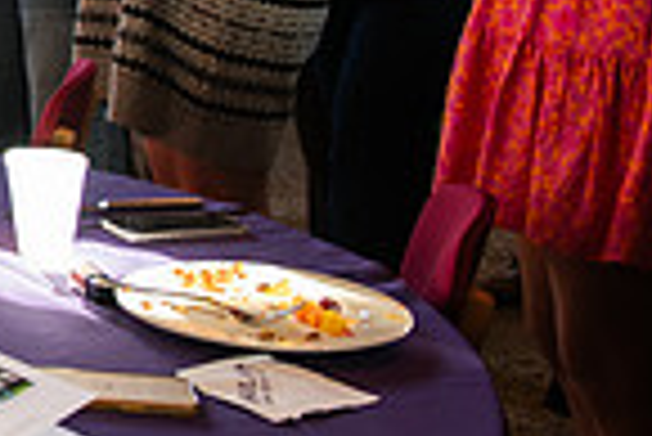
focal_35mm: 121
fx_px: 2194
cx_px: -653
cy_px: -154
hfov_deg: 14.2
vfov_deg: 11.0
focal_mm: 29
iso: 800
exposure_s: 1/200
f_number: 4
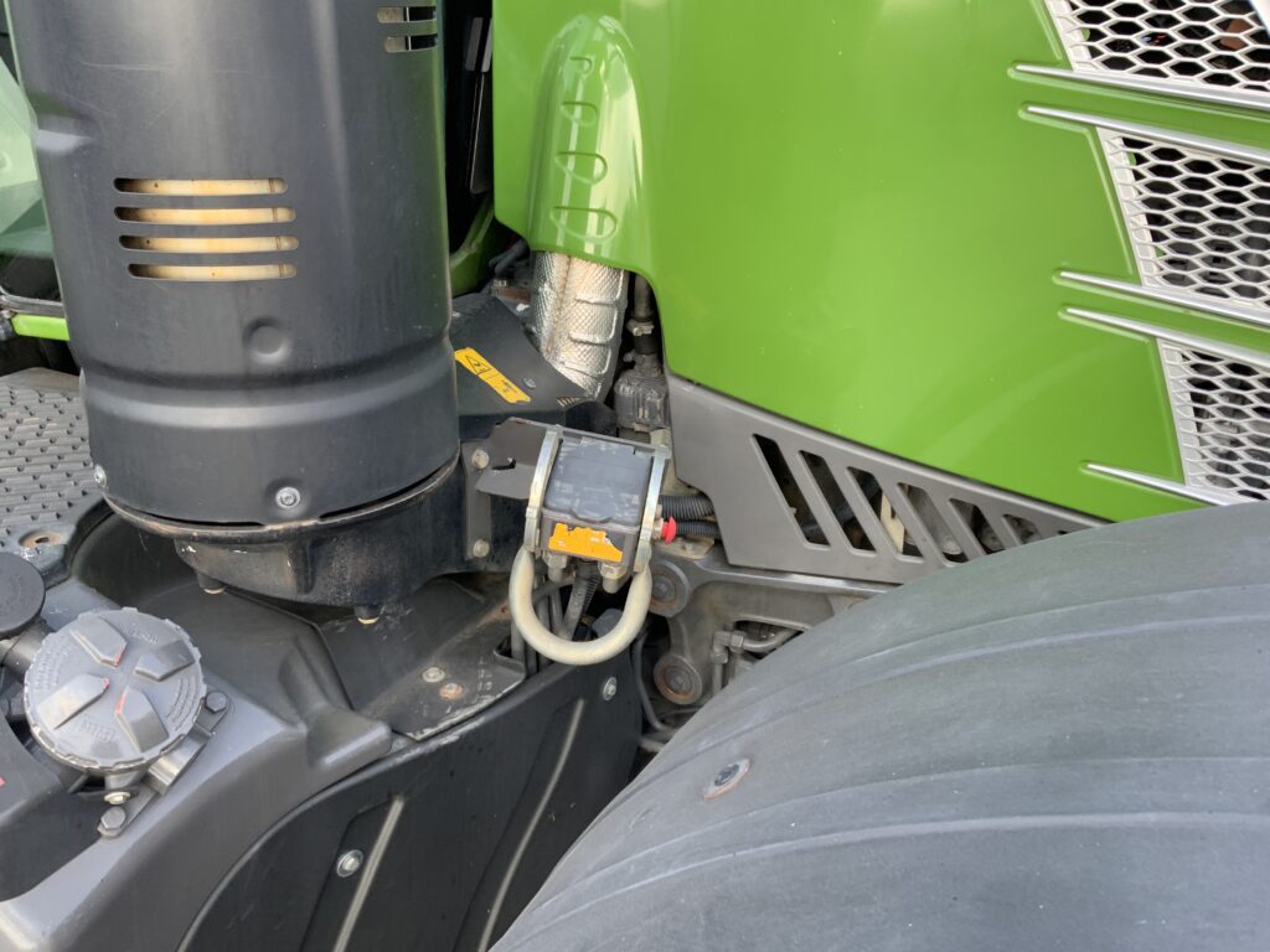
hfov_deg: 61.7
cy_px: 476
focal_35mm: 29
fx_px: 1064
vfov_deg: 48.2
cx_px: 635
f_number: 1.8
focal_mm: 3
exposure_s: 1/123
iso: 16
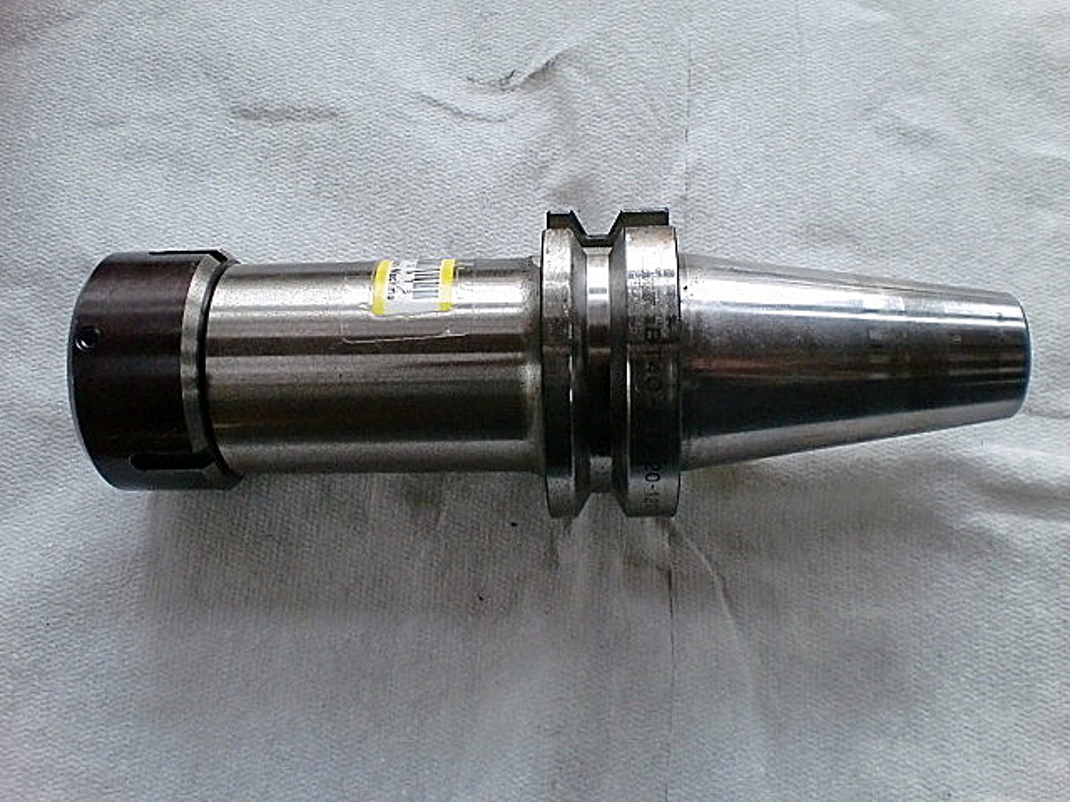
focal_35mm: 35
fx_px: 1082
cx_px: 535
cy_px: 401
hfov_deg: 52.6
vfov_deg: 40.7
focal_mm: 6.3
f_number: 3.1
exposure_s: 1/60
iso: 400
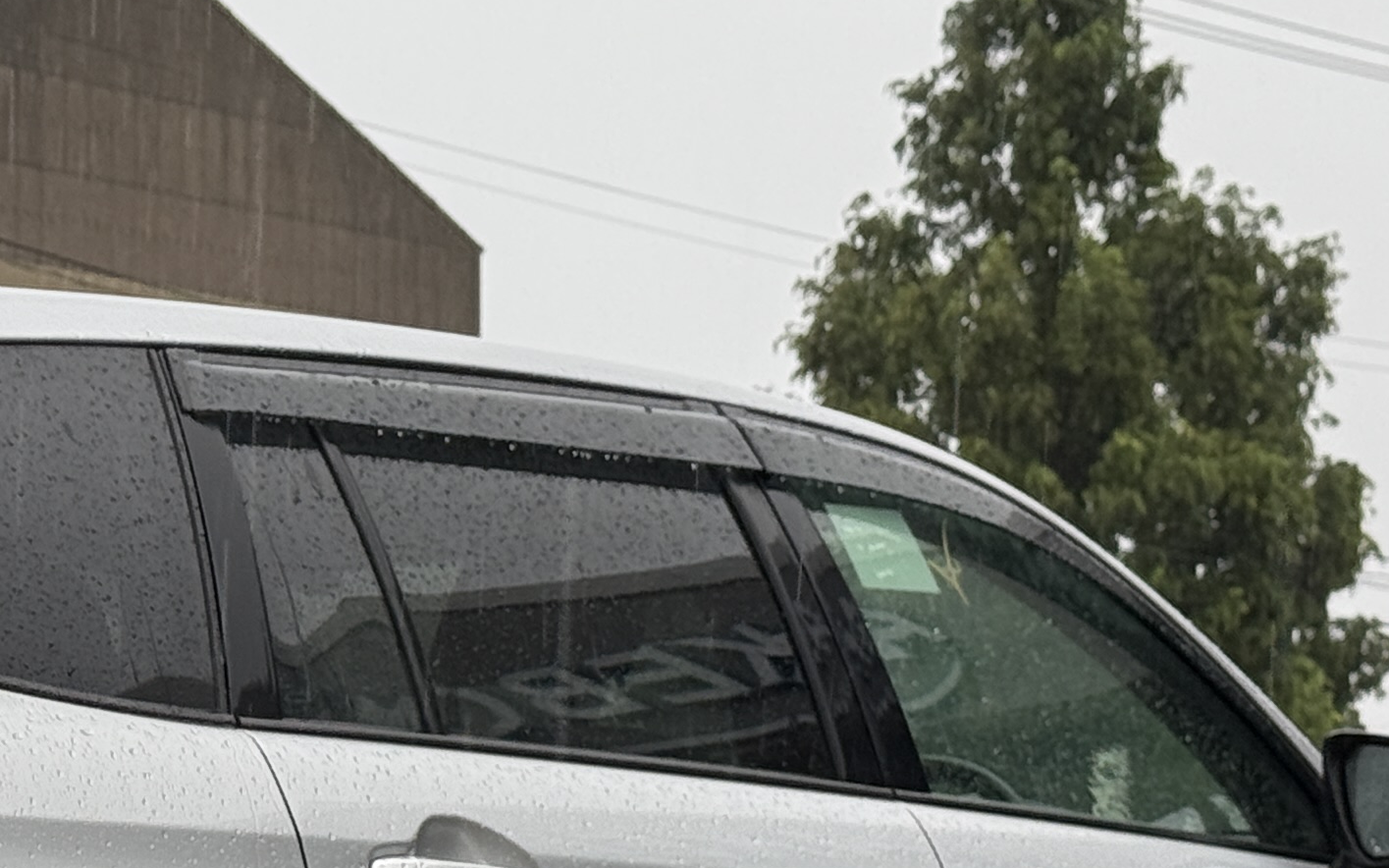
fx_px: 5488
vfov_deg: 9.0
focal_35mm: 145
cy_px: 874
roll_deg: +0.2
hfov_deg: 14.3
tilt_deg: +2.4
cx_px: 110
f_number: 1.78
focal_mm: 6.76
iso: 50
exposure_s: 1/155
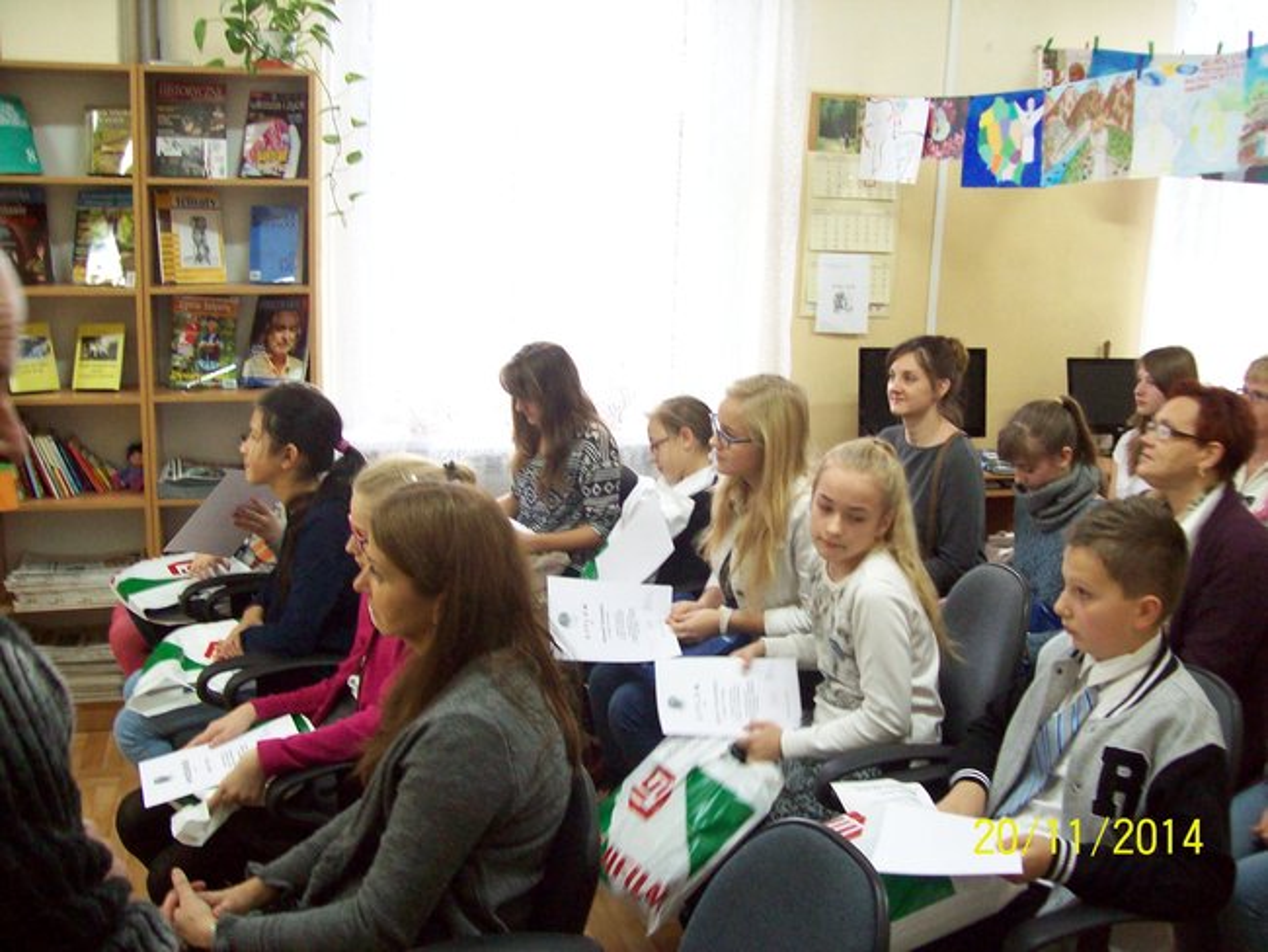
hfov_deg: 51.3
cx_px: 634
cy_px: 476
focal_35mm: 36
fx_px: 1319
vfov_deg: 39.7
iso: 200
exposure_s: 1/16
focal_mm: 6
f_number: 2.7
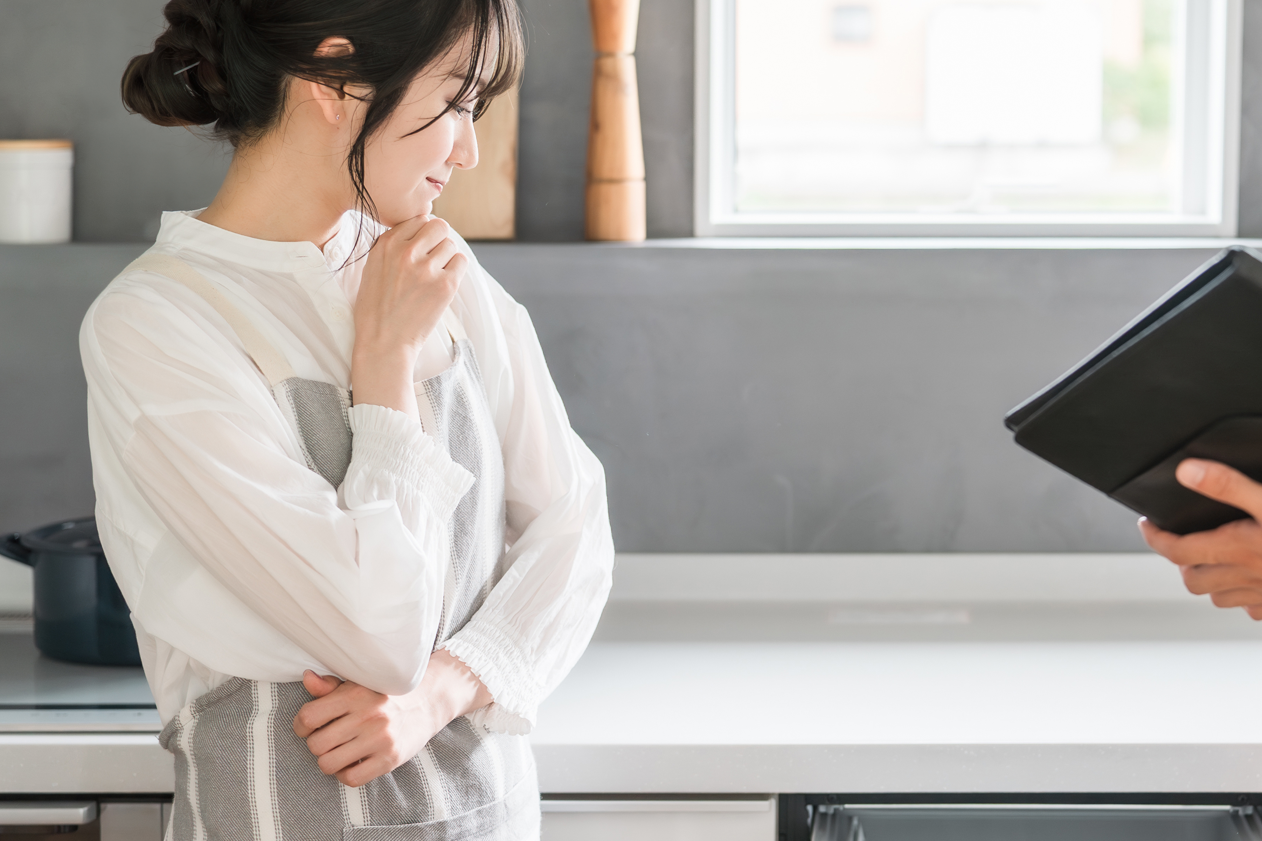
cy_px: 372
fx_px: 2454
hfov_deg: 28.4
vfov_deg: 19.5
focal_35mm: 70
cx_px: 953
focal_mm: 36
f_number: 2
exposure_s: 1/125
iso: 200
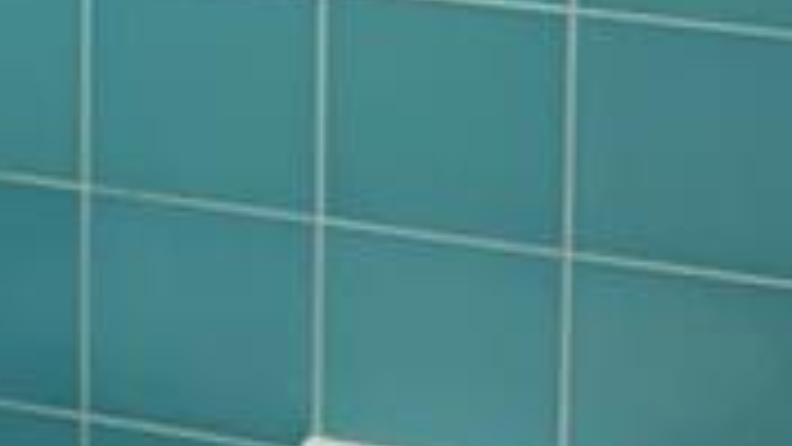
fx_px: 4053
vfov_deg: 6.1
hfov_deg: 10.6
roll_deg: +0.3
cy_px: -568
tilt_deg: -6.6
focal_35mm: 193
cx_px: -567
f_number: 1.6
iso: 64
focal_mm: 5.96
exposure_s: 1/120
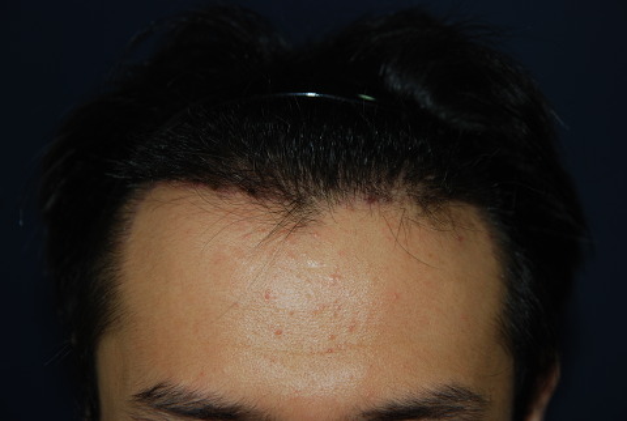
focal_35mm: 75
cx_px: 314
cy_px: 210
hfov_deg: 26.9
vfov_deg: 18.3
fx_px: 1309
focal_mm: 50
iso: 100
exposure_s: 1/125
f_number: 4
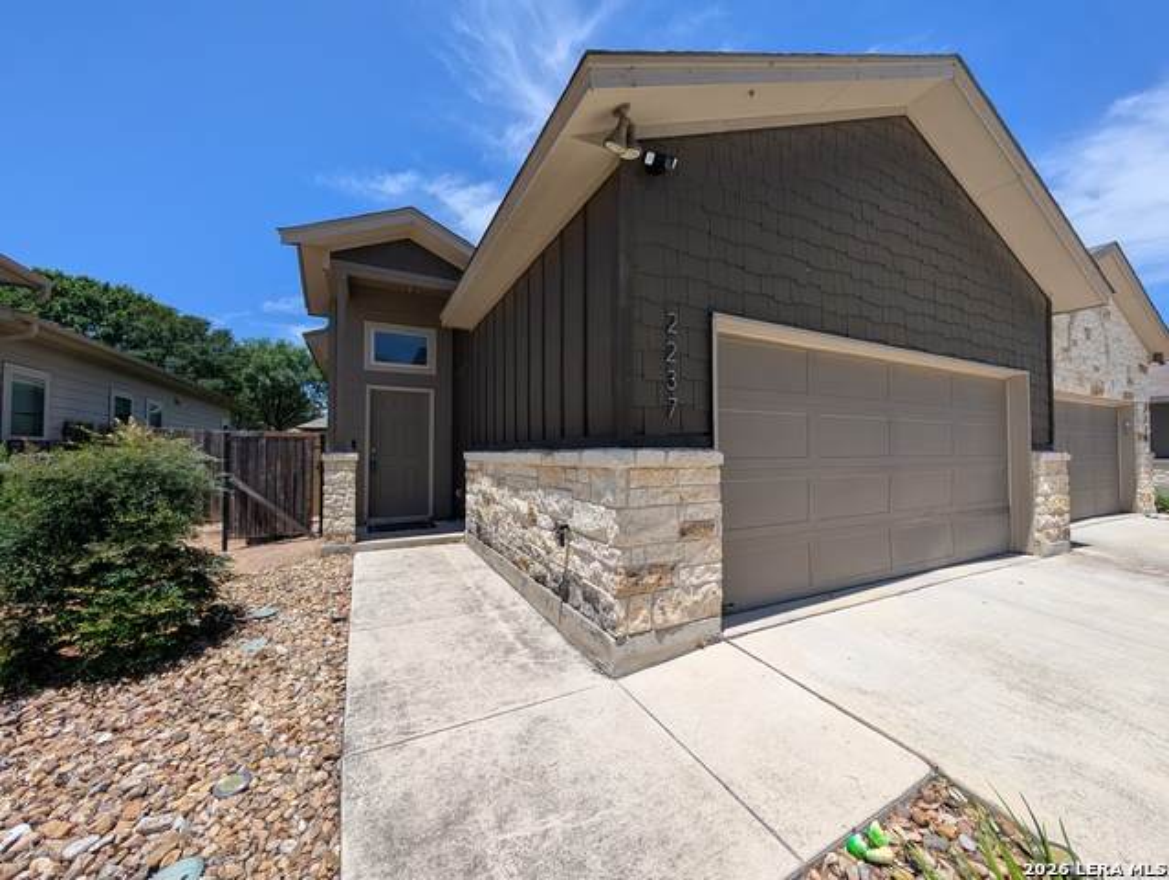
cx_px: 584
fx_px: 406
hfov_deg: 110.5
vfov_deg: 94.6
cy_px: 440
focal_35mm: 12
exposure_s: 1/3663
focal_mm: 2.02
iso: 55
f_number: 1.7
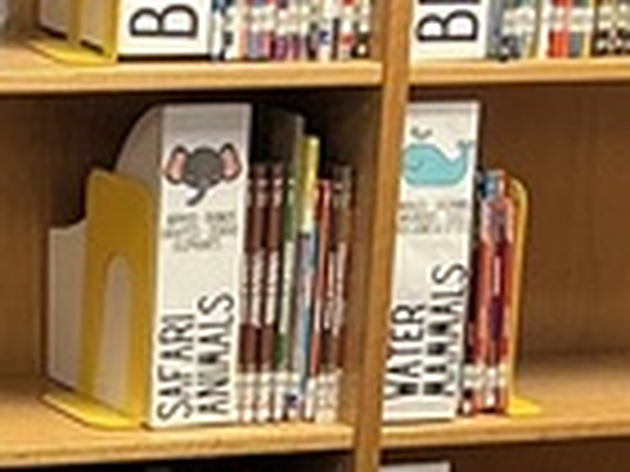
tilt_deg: -18.1
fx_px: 3731
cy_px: 787
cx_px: -40
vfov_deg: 7.1
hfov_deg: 9.6
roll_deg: -1.8
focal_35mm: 205
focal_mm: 3
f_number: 1.8
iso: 80
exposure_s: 1/44
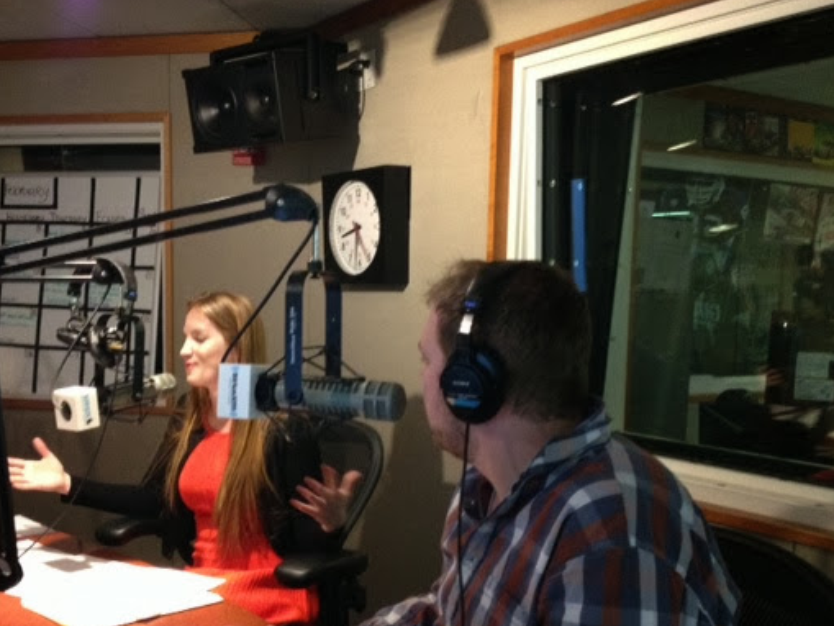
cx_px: 339
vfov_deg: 32.7
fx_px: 1060
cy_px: 388
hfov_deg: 42.8
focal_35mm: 44
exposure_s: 1/20
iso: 400
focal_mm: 4.28
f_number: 2.4
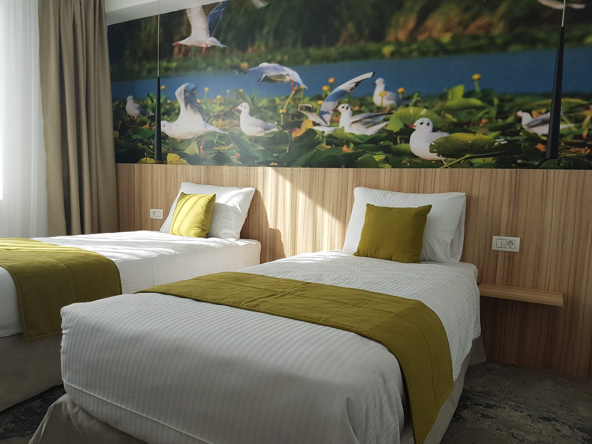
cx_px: 296
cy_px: 222
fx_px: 445
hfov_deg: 67.3
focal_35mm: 26
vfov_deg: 53.1
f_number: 1.7
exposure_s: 1/214
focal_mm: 4.2
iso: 40
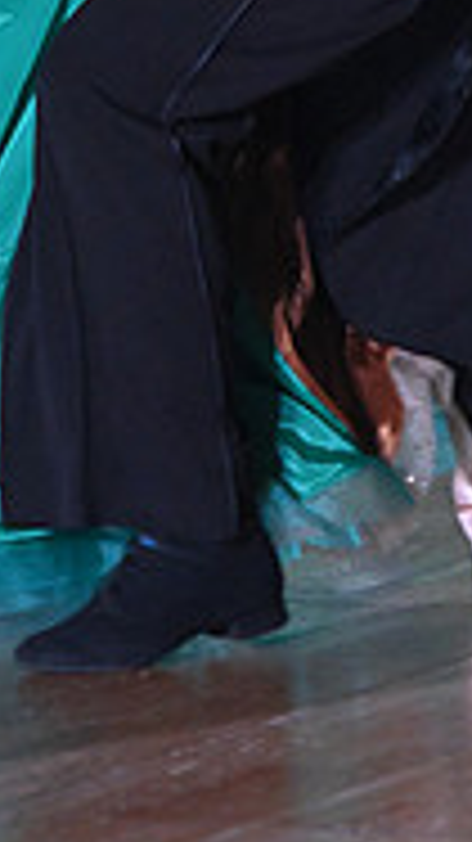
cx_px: 61
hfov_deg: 3.1
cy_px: -423
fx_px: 8667
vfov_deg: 5.5
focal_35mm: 389
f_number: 5.6
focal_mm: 120
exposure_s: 1/400
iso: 4000
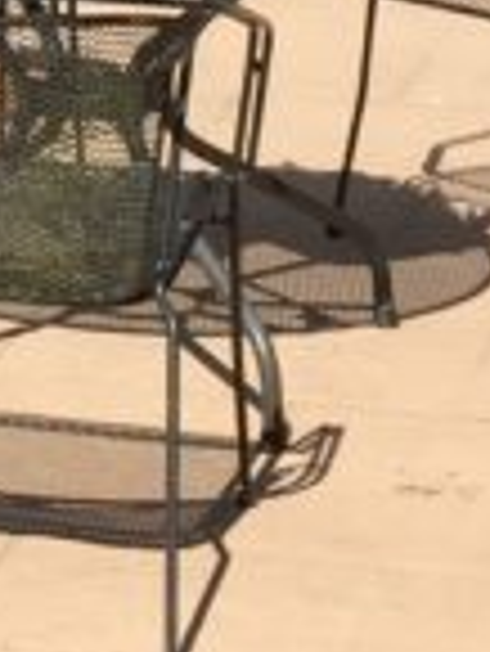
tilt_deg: -9.0
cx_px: -818
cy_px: -175
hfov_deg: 6.7
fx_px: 3863
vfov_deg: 9.5
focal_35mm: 205
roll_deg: +0.7
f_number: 2.2
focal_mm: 4.15
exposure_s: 1/1319
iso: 32
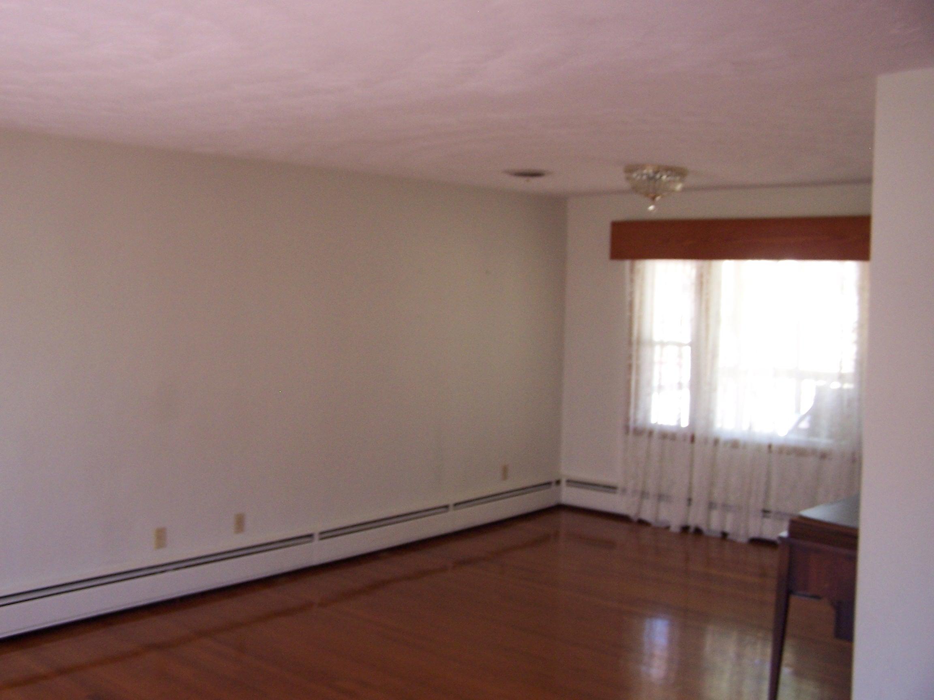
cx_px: 467
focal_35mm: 38
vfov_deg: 37.7
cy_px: 350
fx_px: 1025
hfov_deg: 49.0
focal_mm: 6.3
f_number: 2.8
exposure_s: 1/15
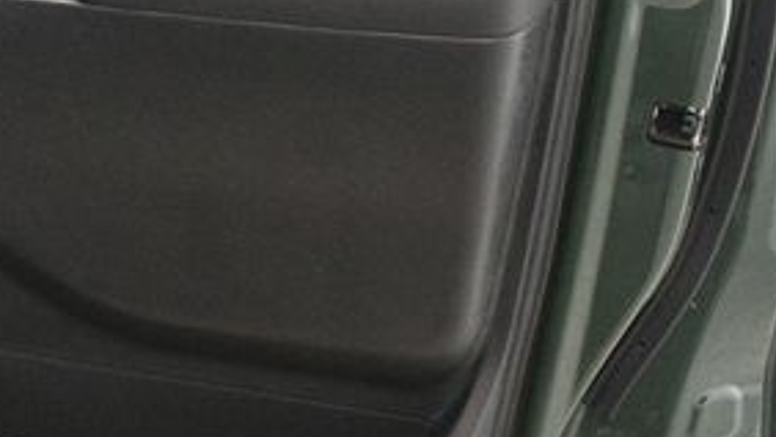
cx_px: 3
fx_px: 1956
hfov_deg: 21.7
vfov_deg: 12.6
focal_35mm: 95
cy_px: 22
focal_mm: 27
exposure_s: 1/60
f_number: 4
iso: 5000
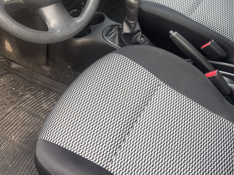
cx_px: 115
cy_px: 11
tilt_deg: -32.2
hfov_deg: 35.5
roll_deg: +0.5
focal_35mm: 54
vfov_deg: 26.0
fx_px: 365
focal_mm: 5.96
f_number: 1.6
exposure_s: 1/71
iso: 125
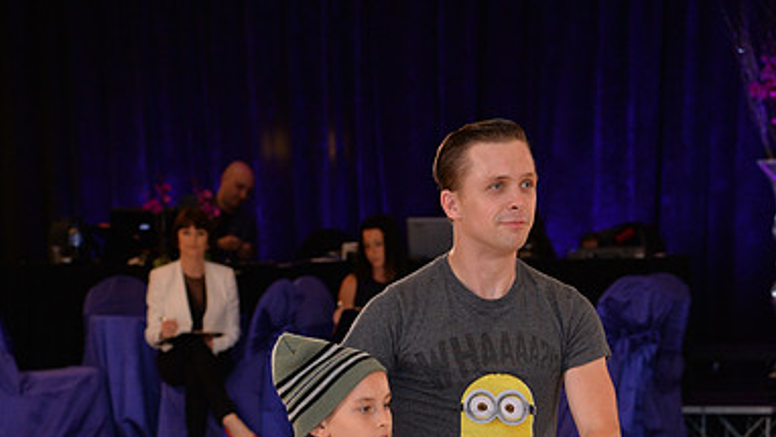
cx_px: 387
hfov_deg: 14.2
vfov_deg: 7.9
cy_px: 581
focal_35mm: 151
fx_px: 3107
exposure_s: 1/250
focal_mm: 95
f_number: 5.6
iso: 1600
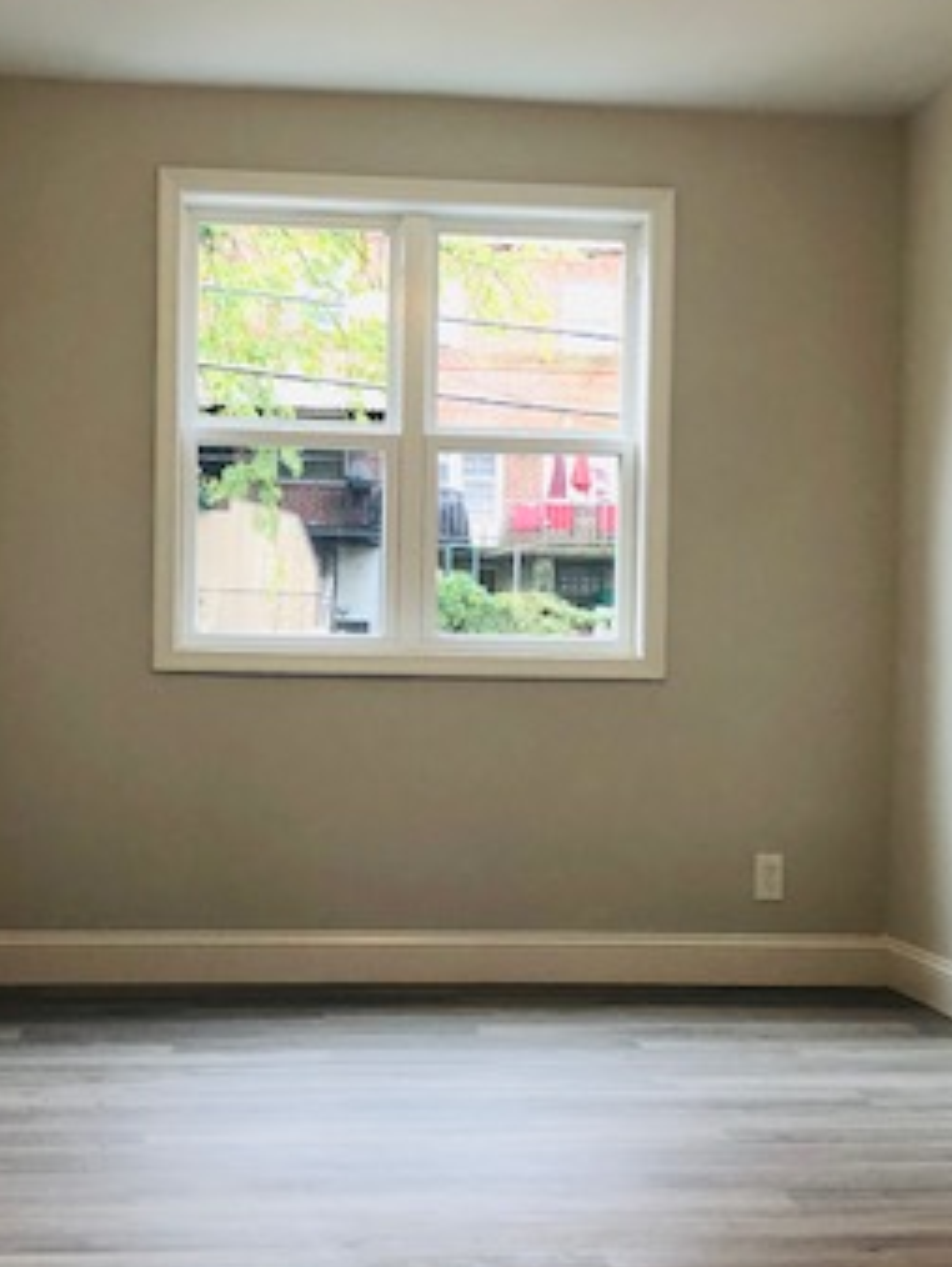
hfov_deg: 27.6
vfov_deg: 36.1
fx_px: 1941
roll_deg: +0.7
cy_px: 723
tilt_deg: +0.9
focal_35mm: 53
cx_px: 498
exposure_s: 1/30
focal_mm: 4
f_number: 1.8
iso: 32
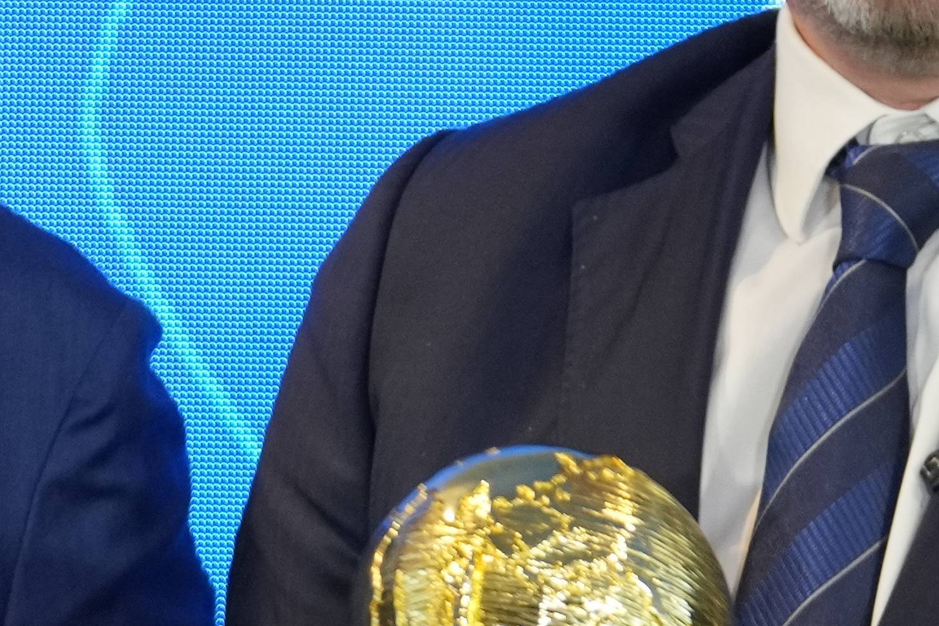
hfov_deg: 3.7
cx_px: 81
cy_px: 661
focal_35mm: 559
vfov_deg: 2.5
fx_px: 14581
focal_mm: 94
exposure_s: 1/100
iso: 1000
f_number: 2.8
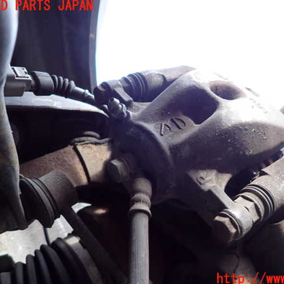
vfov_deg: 54.0
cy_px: 143
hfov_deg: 53.7
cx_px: 169
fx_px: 278
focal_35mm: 30
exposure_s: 1/125
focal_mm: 4.5
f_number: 2
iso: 200
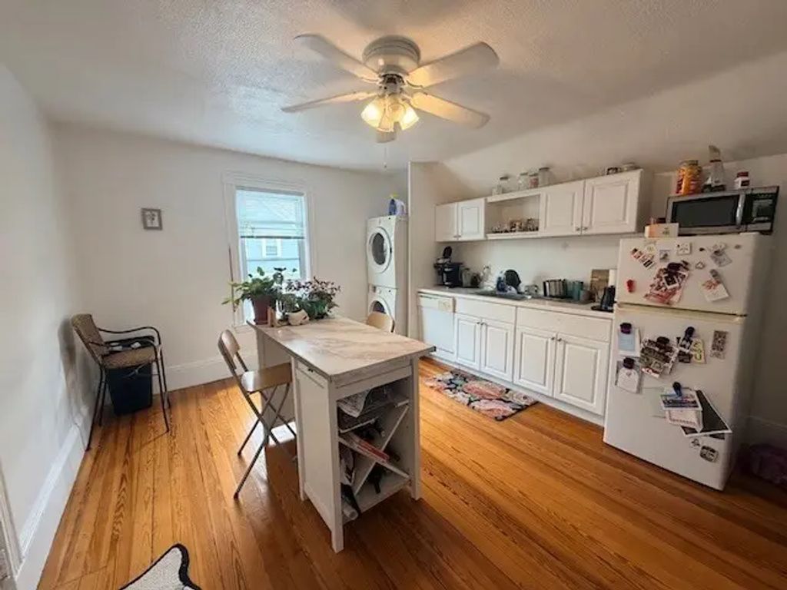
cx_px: 394
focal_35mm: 14
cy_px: 295
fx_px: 318
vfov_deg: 85.7
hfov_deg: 102.1
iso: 200
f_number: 2.2
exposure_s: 1/121
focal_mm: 2.22
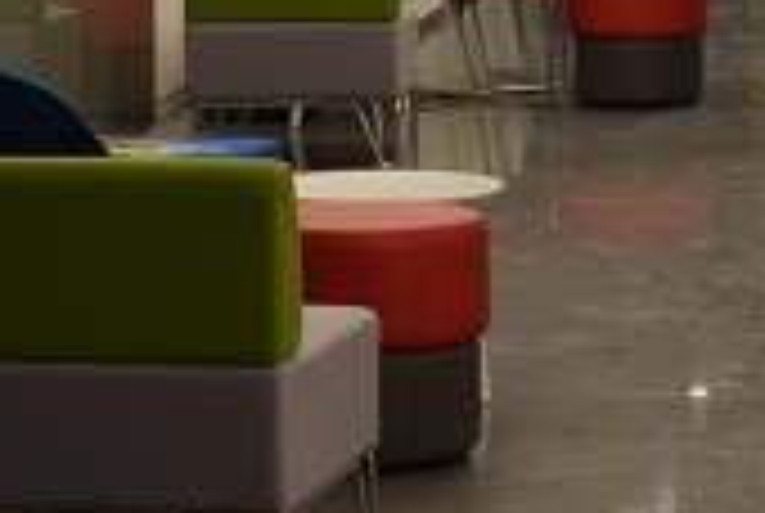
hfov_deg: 9.8
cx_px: 896
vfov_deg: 6.6
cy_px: -180
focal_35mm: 206
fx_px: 4385
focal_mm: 26
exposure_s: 1/125
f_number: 5.6
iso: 400
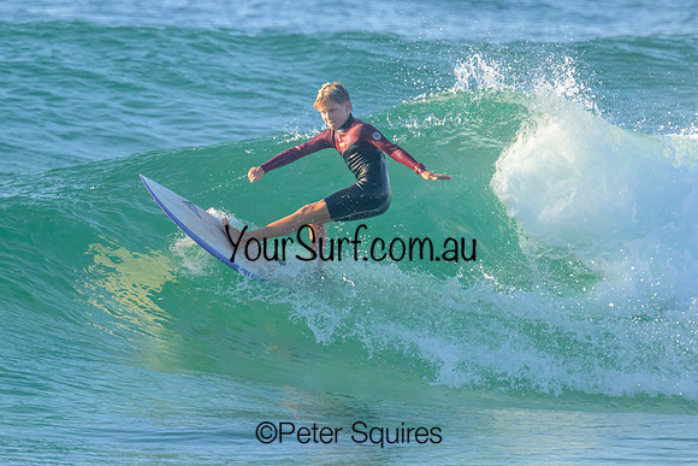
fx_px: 20024
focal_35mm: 1033
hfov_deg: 2.0
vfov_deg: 1.3
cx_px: 288
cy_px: 172
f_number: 11
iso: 2000
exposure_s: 1/2000
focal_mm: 800
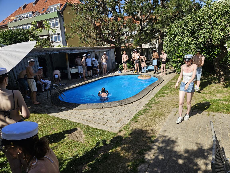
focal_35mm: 23
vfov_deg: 58.9
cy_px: 86
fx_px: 153
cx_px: 115
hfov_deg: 73.9
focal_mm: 5.4
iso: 25
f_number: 1.8
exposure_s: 1/1576
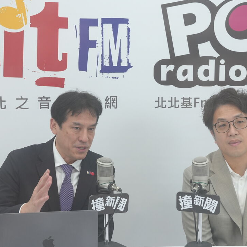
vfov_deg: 20.2
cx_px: 147
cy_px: 142
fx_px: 694
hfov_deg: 20.2
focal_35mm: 86
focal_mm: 38
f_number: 5.6
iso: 800
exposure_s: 1/125
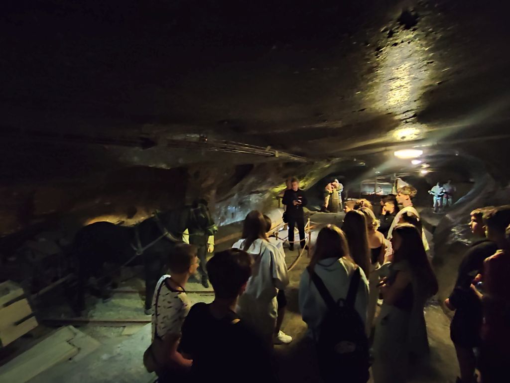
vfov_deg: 78.2
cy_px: 192
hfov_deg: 94.5
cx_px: 255
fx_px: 236
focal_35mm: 16
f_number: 2.2
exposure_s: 1/14
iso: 4800
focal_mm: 1.65
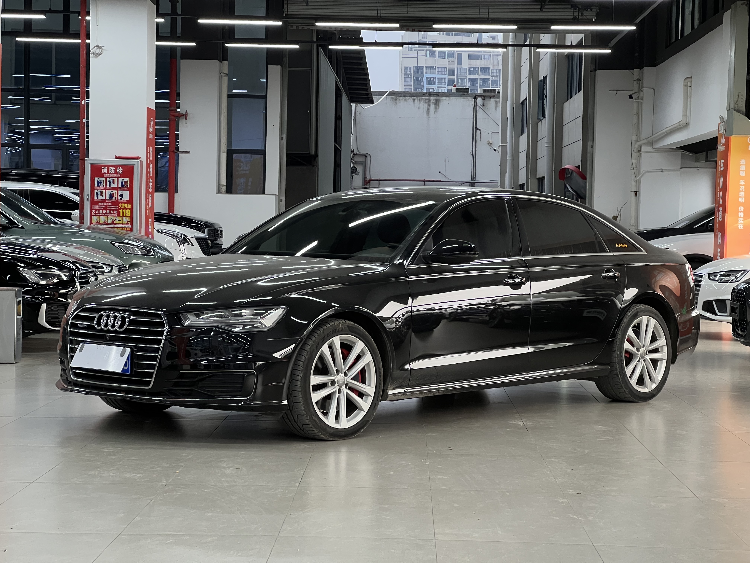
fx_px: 1668
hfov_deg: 25.3
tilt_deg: -1.7
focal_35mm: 77
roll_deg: -1.0
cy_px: 282
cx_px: 375
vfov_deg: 19.1
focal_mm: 9
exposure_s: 1/50
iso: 200
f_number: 2.8
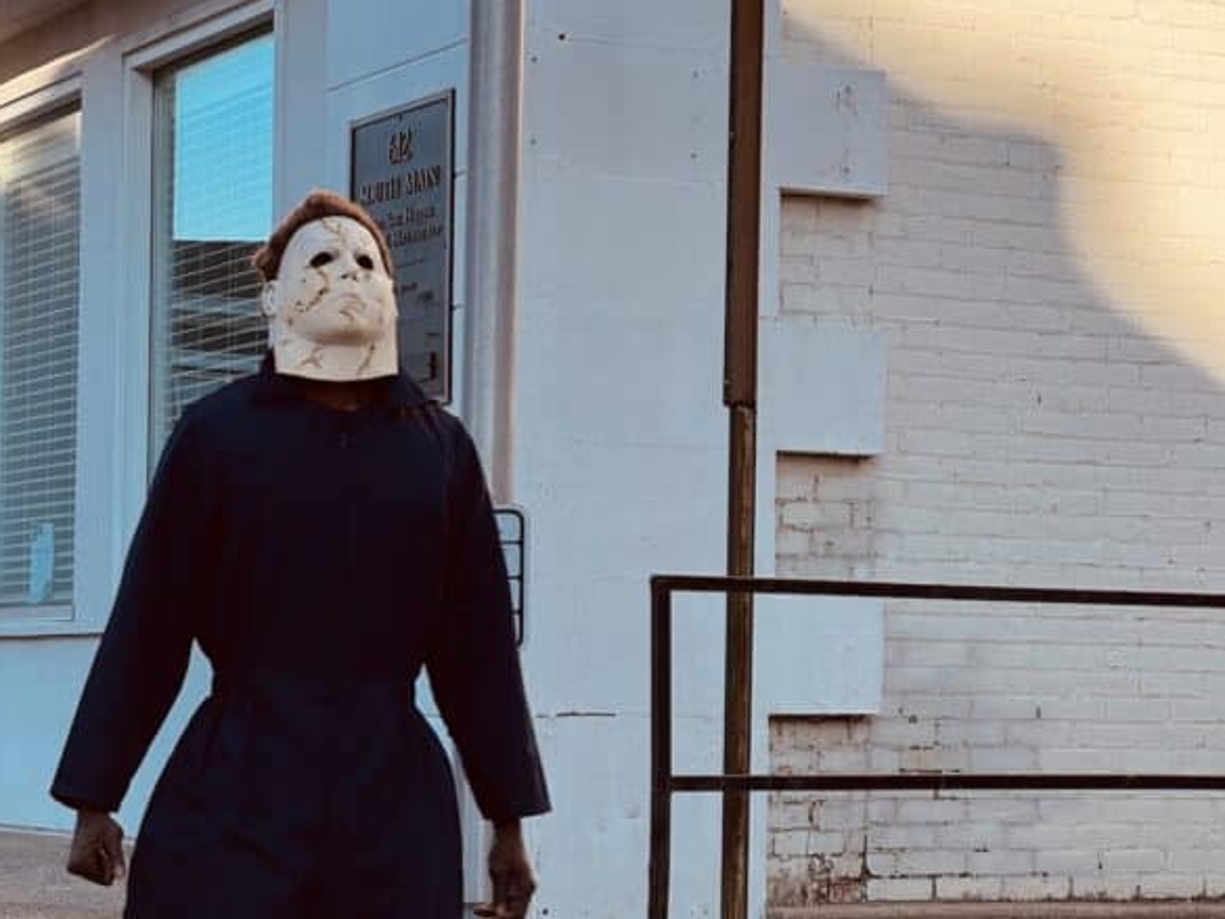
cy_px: 469
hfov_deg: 24.7
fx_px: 2796
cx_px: 616
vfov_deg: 18.7
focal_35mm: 79
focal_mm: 9
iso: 25
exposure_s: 1/182
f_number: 2.8
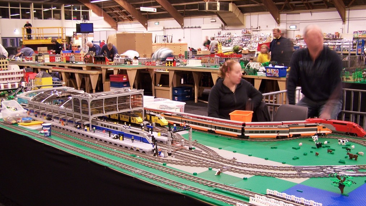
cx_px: 185
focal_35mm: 42
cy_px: 119
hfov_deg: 48.3
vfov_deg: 28.3
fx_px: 408
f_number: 2.8
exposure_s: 1/2
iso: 80
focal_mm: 6.3
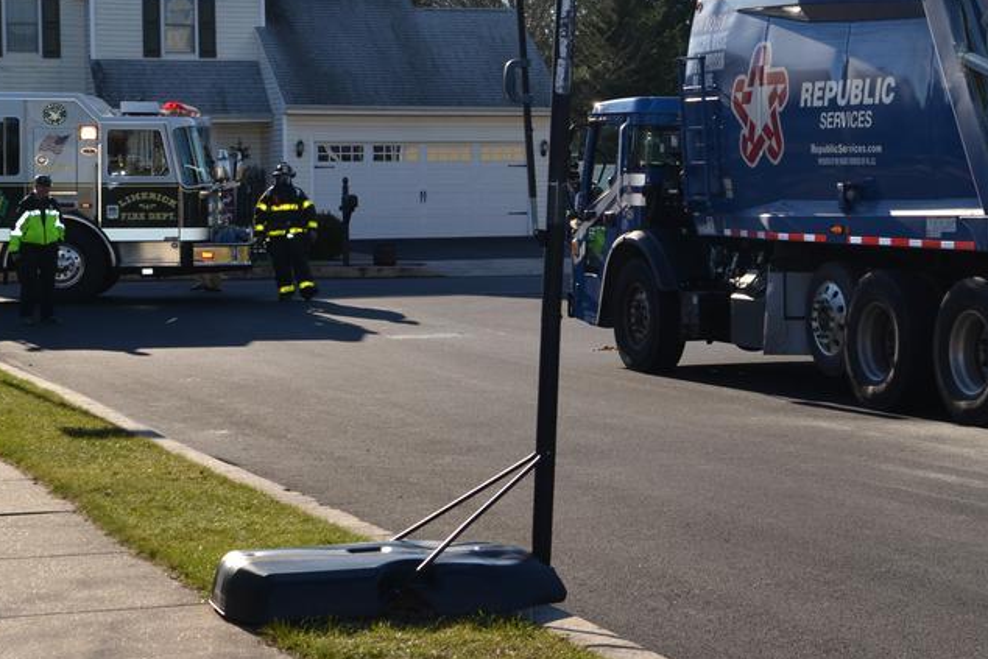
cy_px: 200
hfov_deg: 21.9
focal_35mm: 92
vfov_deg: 14.8
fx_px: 2525
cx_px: 776
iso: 100
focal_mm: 38
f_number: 8
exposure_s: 1/200
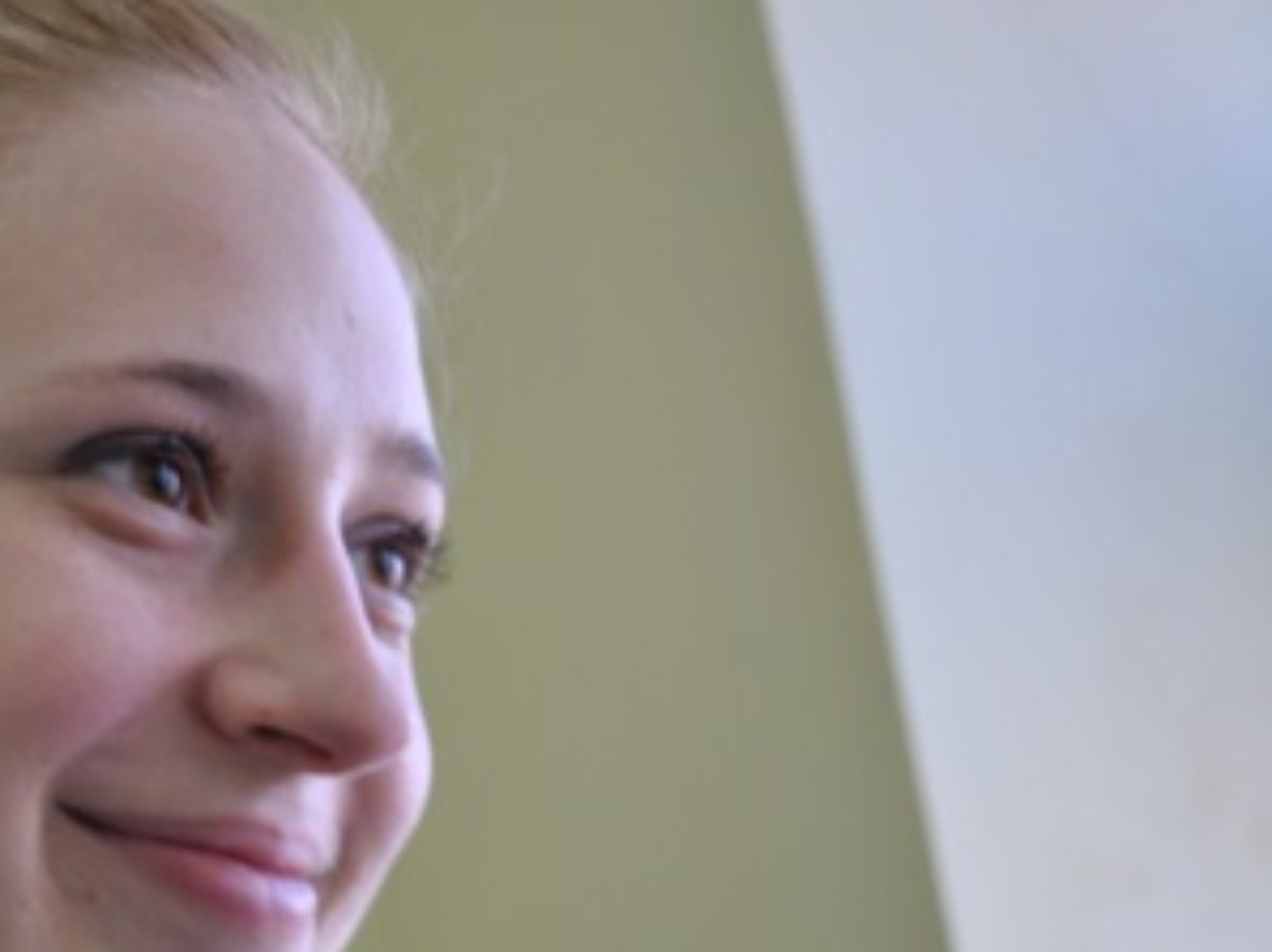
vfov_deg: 13.9
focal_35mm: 106
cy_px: 606
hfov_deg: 18.3
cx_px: 166
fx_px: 3892
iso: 400
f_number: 5.3
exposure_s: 1/30
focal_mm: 42
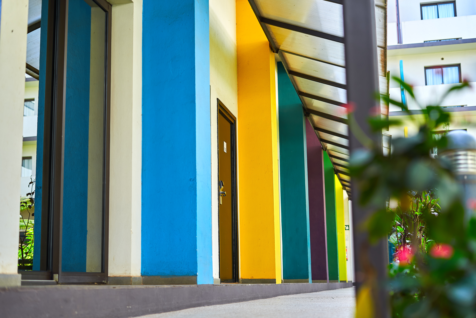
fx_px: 661
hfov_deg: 39.6
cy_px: 159
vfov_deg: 27.0
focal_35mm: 50
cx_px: 238
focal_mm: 50
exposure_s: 1/200
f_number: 2.5
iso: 125
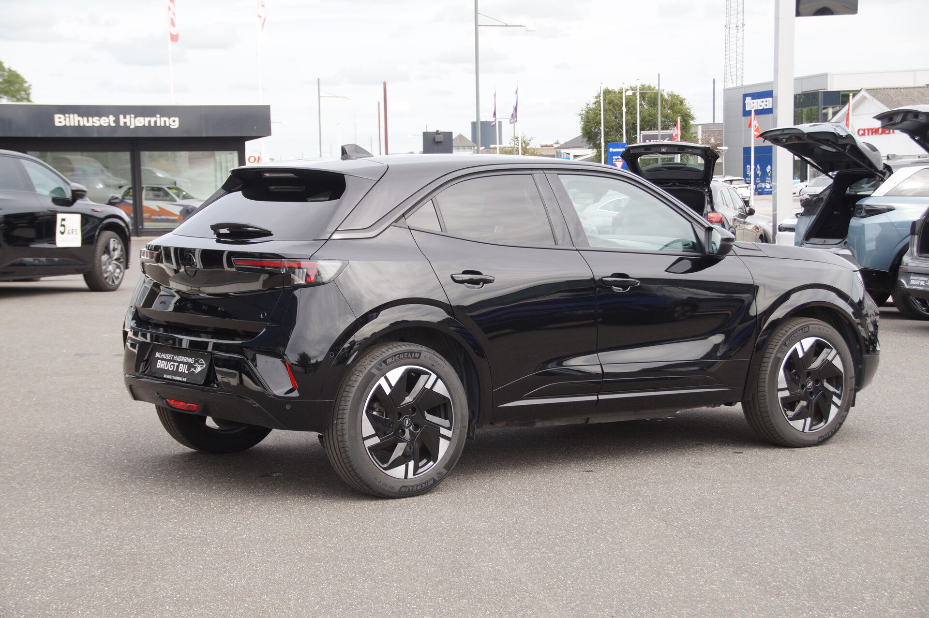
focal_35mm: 68
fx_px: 1741
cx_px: 464
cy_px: 309
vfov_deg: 20.1
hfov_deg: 29.9
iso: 100
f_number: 6.3
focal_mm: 45
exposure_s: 1/125
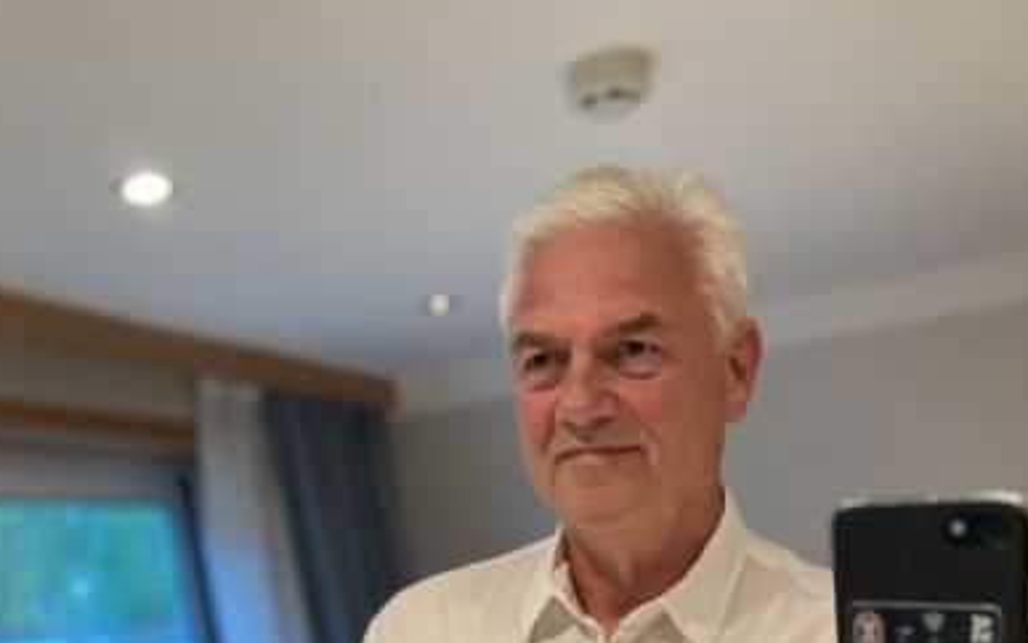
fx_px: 1289
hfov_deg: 43.5
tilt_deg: -9.8
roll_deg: +5.9
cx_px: 537
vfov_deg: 25.2
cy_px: 773
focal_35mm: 46
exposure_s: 1/50
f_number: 1.8
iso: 250
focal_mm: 3.99
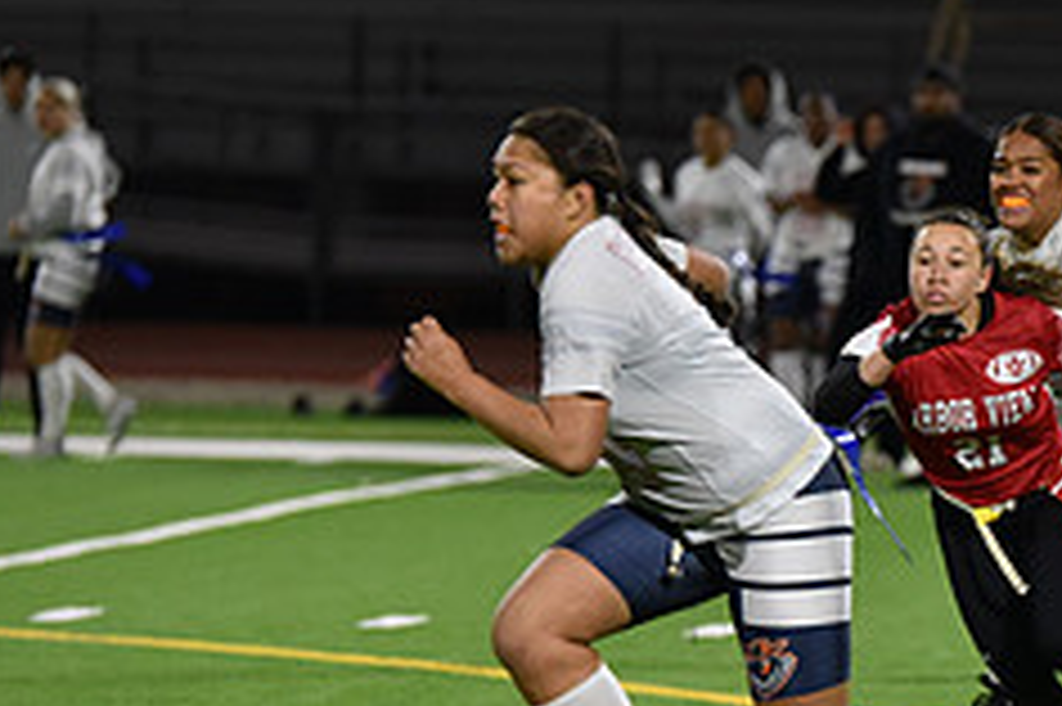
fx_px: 11231
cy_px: 371
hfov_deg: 5.4
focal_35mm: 381
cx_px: 1062
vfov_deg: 3.6
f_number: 2.8
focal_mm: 155
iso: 3200
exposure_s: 1/640
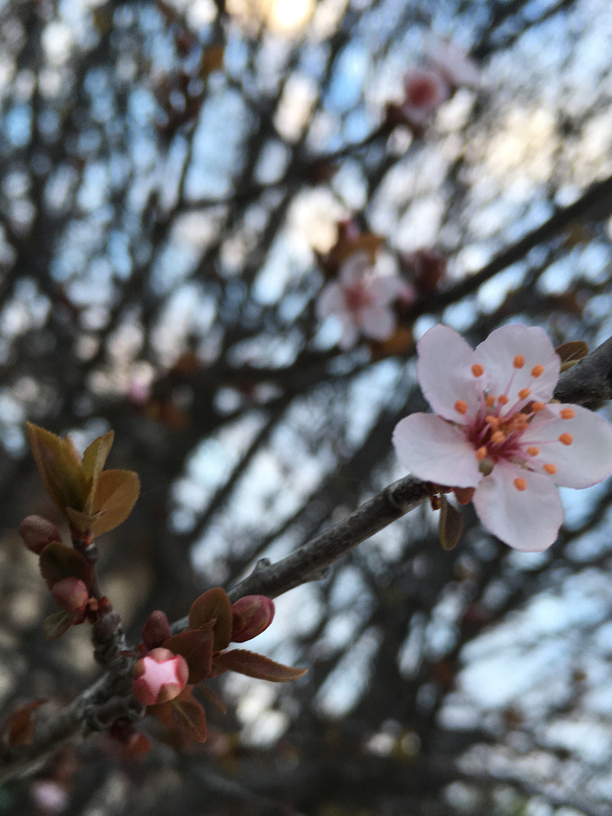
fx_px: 872
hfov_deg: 38.7
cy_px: 515
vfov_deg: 49.6
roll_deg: -42.0
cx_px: 301
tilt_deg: +19.4
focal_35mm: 37
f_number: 2.2
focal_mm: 4.15
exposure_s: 1/60
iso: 32
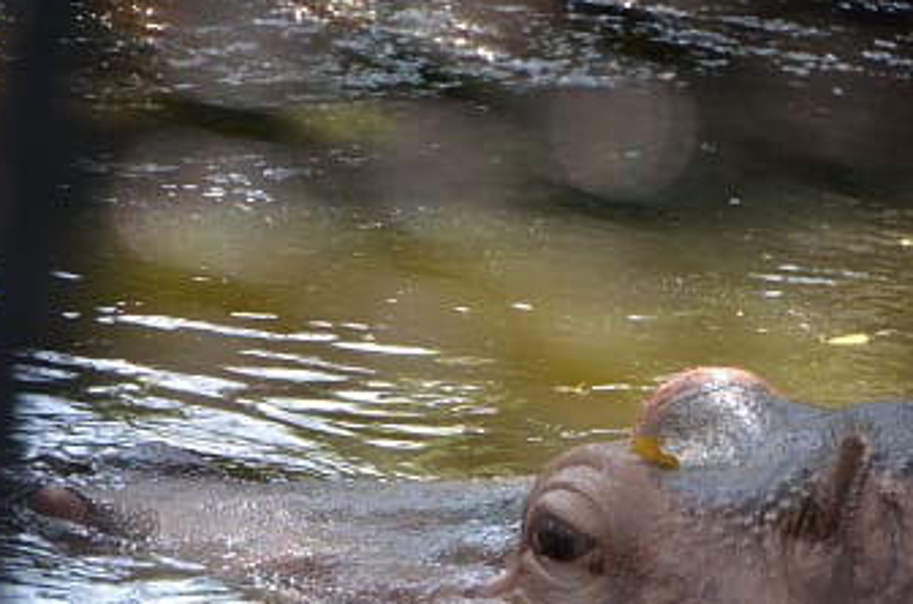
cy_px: 539
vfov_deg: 3.4
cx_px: 564
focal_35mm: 397
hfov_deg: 5.2
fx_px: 10040
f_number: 6
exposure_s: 1/200
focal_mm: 140
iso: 800
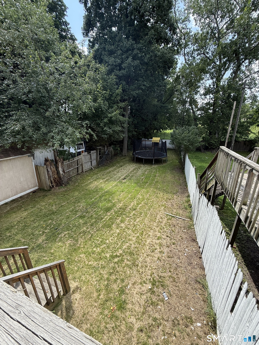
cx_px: 130
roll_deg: -0.5
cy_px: 172
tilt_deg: -20.0
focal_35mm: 14
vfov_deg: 102.1
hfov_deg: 85.7
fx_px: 140
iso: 50
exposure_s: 1/383
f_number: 2.2
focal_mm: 2.22
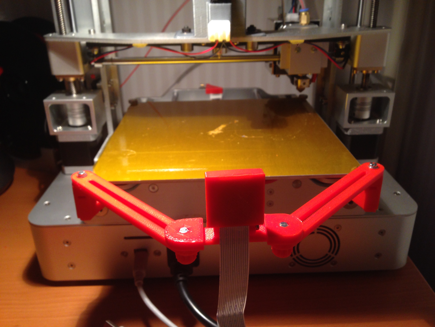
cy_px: 164
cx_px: 218
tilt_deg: -24.3
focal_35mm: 33
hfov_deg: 55.4
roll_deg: +1.3
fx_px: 415
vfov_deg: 42.9
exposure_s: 1/20
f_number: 2.4
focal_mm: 4.12
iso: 80
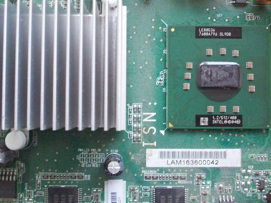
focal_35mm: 65
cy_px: 90
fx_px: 509
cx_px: 116
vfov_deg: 22.6
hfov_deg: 29.8
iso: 160
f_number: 2.8
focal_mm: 6.2
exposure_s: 1/33.9
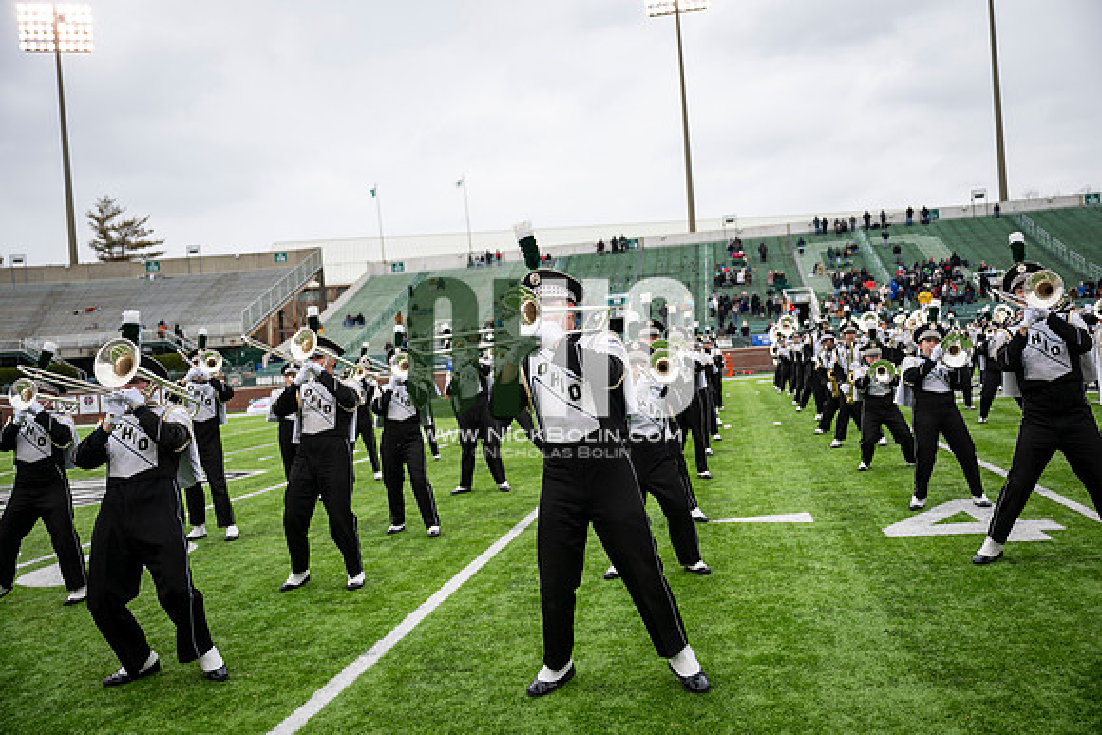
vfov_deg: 40.6
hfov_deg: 58.0
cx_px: 551
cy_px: 368
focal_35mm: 32
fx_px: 995
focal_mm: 32.5
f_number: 2.8
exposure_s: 1/500
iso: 100
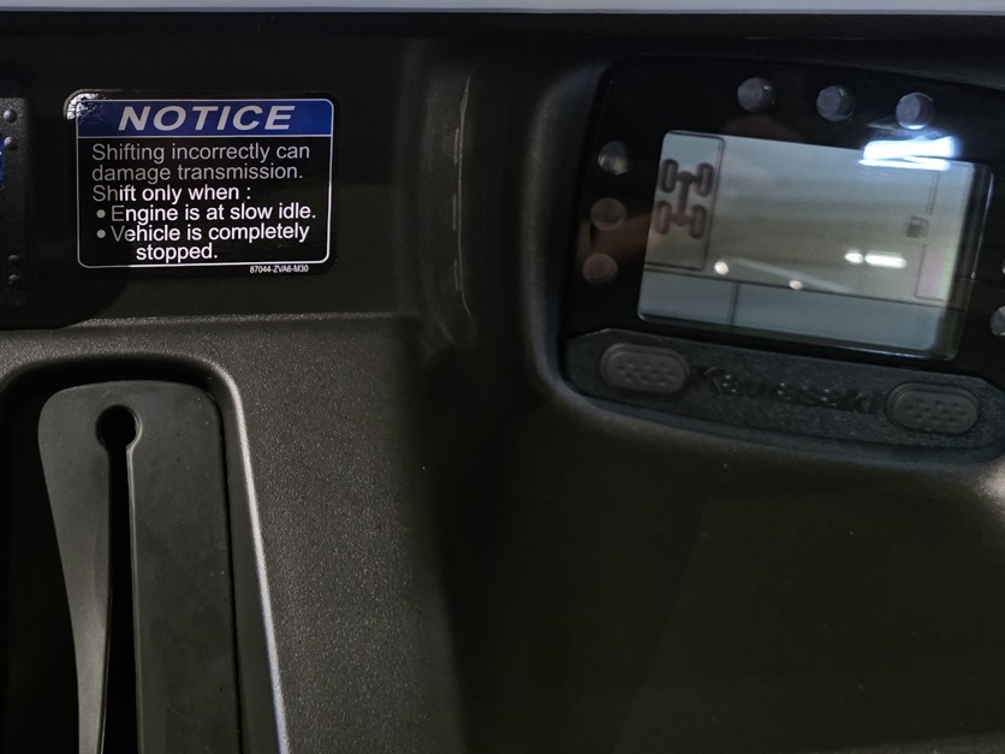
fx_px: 1277
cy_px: 241
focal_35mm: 44
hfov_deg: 41.3
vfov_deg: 32.6
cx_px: 213
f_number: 1.7
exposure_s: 1/120
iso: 1250
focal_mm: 6.3
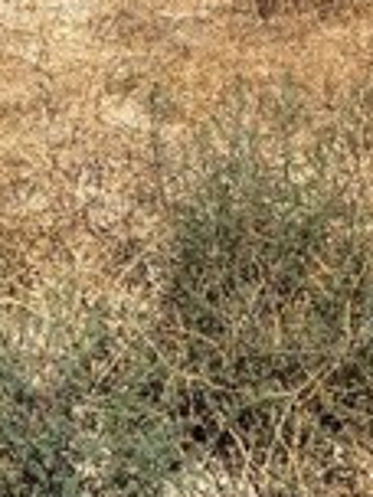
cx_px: -226
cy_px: 13
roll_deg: -1.2
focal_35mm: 59
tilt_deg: -11.0
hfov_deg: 20.3
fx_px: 848
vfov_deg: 30.6
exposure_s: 1/2770
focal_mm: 2.22
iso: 50
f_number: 2.2
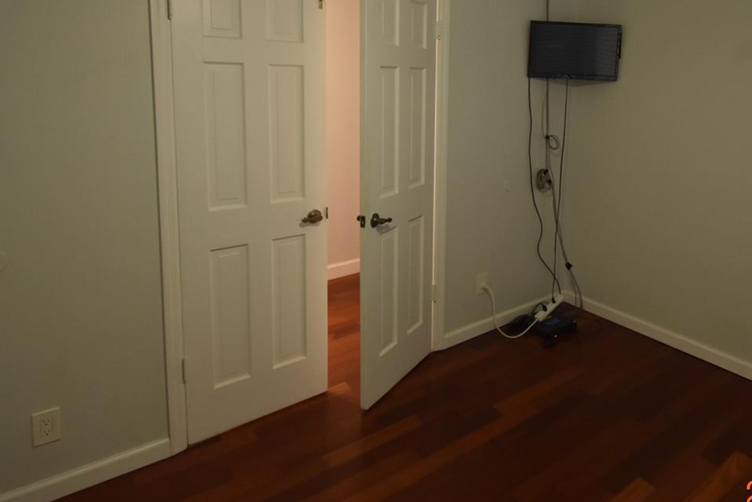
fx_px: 522
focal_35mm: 25
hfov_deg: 69.0
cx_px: 515
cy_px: 138
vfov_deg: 49.6
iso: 900
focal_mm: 10
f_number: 3.5
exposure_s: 1/60
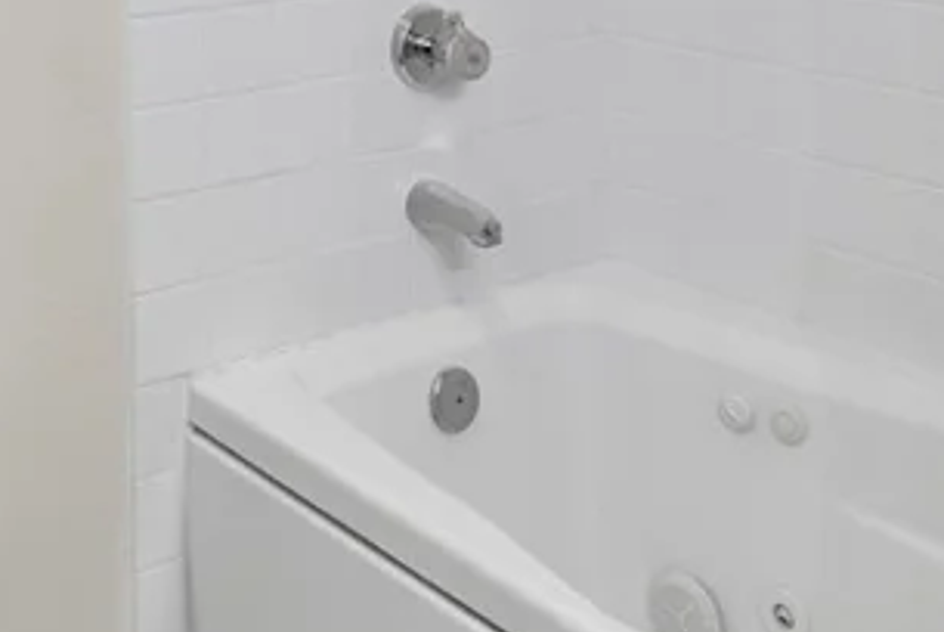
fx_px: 1496
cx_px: 158
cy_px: -246
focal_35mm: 57
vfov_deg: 21.1
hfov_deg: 33.7
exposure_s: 1/2.5
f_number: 8
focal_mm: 17
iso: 400
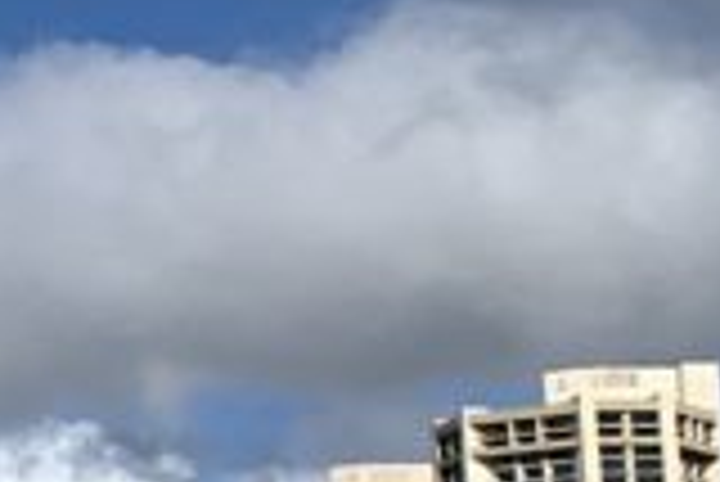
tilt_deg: +9.8
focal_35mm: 173
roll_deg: -1.1
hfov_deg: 9.3
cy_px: 487
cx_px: -1458
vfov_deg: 7.9
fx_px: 3463
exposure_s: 1/5128
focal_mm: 4.25
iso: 25
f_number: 1.8
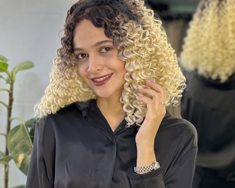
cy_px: 65
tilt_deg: -5.5
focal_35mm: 101
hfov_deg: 19.0
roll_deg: -0.9
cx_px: 117
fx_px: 702
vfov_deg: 15.2
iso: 160
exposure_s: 1/50
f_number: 2.8
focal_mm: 9
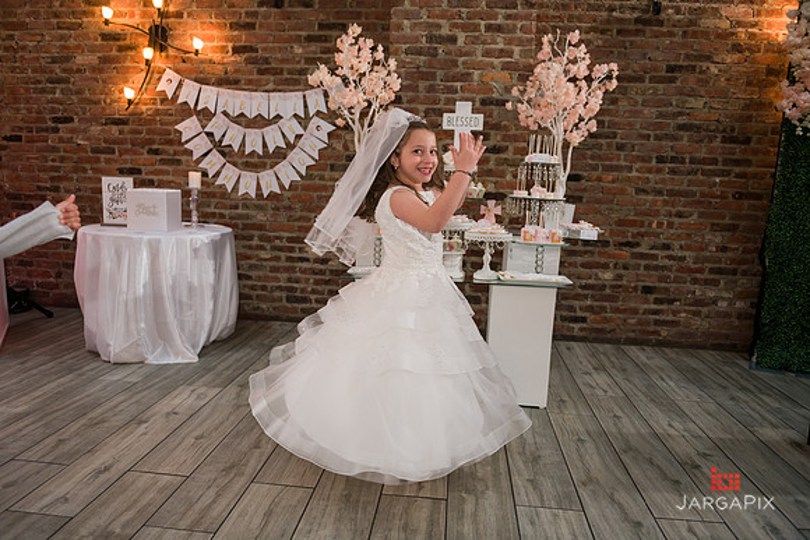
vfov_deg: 49.6
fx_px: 585
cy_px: 270
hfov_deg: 69.4
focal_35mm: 26
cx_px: 405
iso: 1000
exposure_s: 1/125
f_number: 3.2
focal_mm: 26
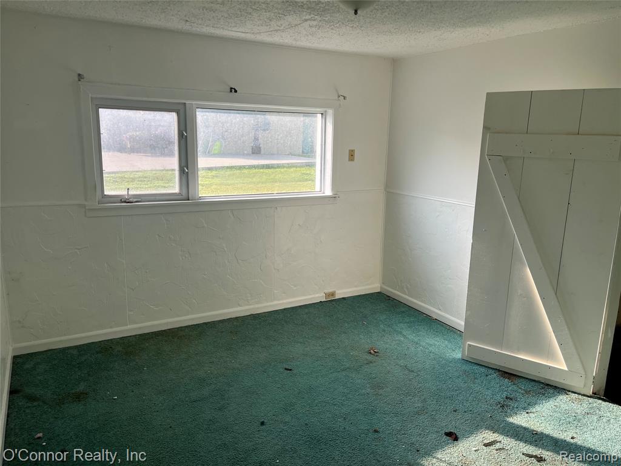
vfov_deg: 53.1
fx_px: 466
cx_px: 310
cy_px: 233
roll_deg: -2.7
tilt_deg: -14.4
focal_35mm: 26
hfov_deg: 67.3
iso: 50
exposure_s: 1/489
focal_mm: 5.1
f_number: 1.6
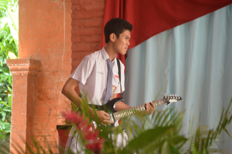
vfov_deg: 7.5
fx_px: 1178
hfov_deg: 11.2
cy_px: 77
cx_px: 116
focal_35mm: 183
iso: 800
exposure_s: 1/60
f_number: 4.8
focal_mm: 122
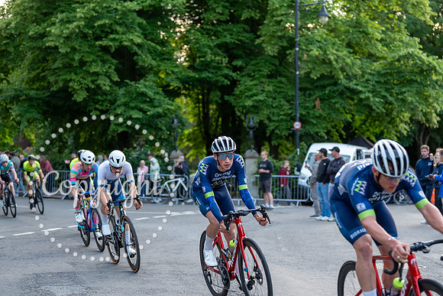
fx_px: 862
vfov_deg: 19.5
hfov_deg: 28.8
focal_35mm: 70
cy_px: 148
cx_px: 222
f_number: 2.8
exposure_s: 1/800
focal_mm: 70
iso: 1000
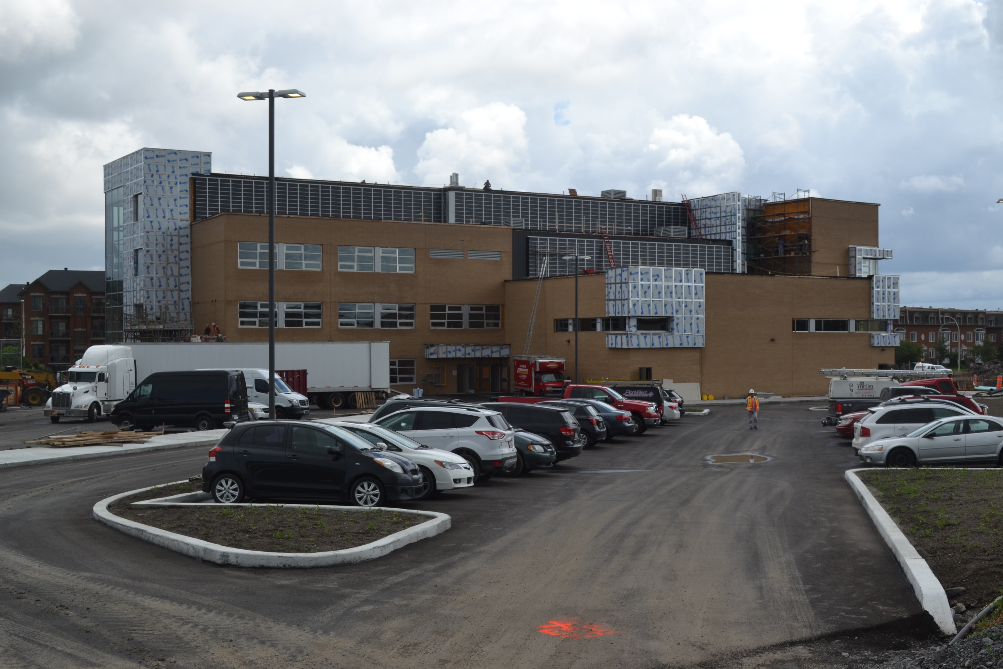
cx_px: 502
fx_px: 1170
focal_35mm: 42
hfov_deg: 46.4
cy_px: 334
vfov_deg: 31.9
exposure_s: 1/250
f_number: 8
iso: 100
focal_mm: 28
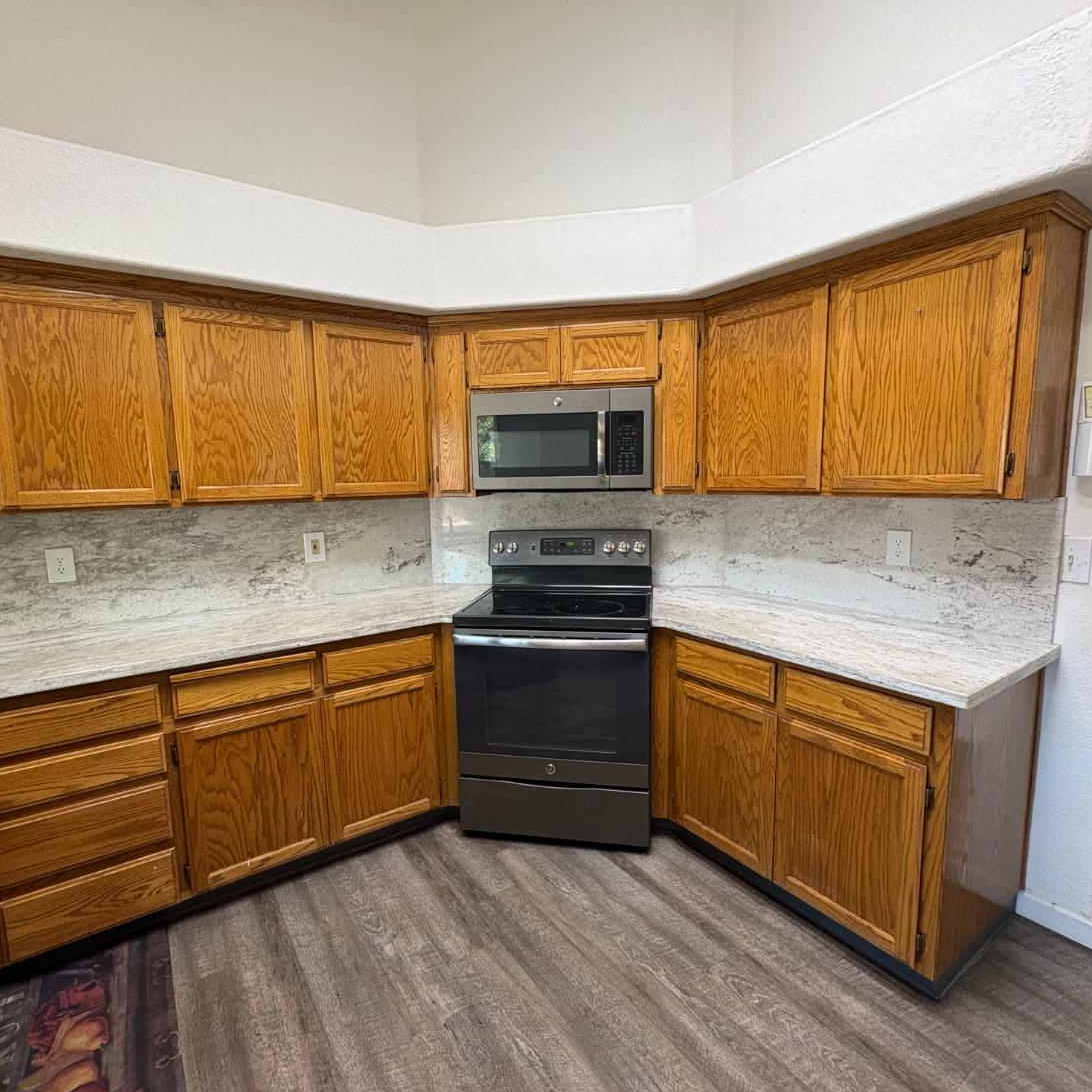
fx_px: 607
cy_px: 554
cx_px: 534
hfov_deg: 84.0
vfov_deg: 84.0
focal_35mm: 17
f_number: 2.2
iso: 250
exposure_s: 1/60
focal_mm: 2.22
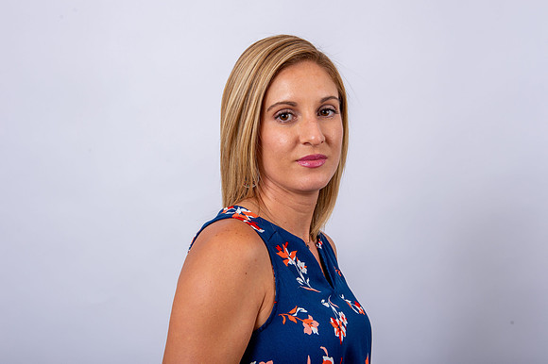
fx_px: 730
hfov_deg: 41.1
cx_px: 274
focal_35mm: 48
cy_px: 182
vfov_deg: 28.0
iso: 125
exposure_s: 1/250
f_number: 9
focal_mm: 48
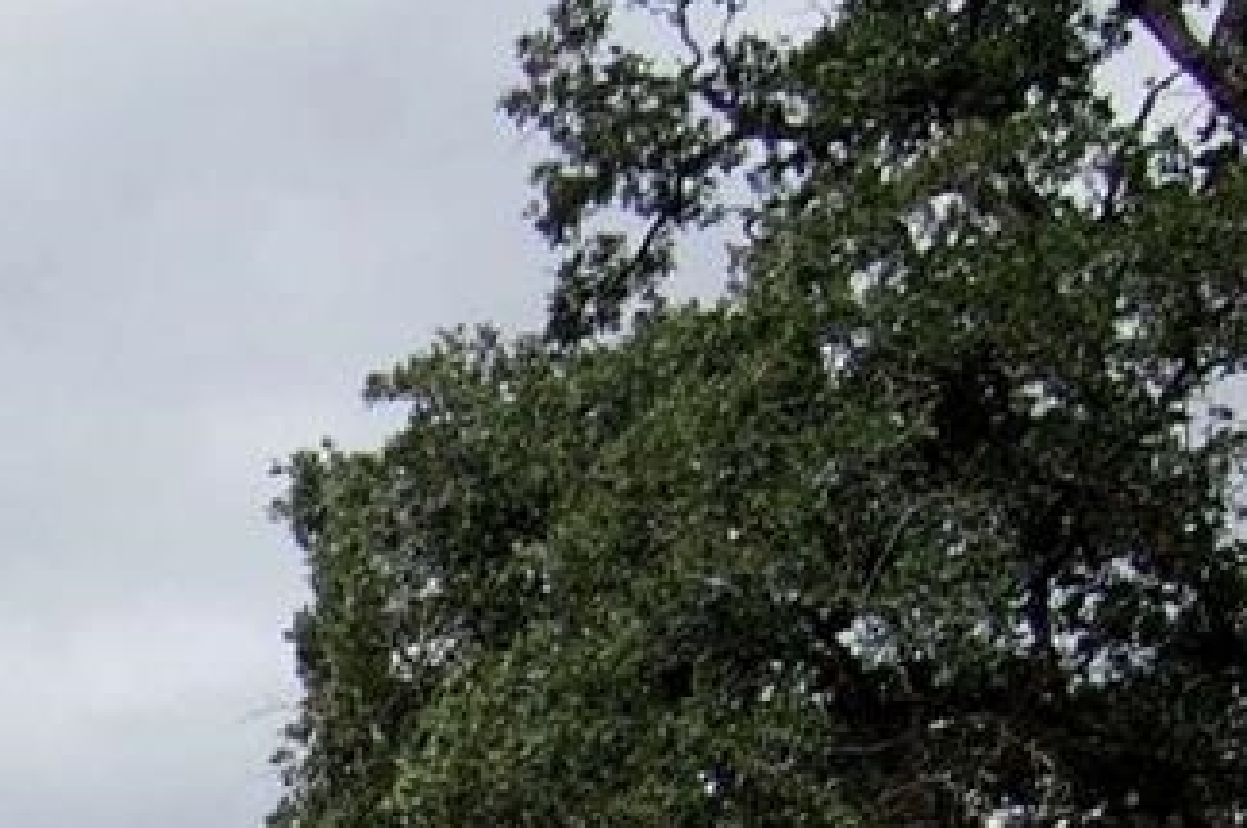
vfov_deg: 10.2
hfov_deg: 14.8
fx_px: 4323
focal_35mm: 125
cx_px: -808
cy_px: 1565
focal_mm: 18
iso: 200
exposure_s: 1/2000
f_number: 3.5
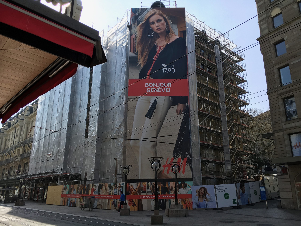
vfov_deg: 48.2
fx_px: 252
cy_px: 113
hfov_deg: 61.7
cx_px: 150
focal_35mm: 29
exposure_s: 1/927
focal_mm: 4.15
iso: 25
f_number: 2.2
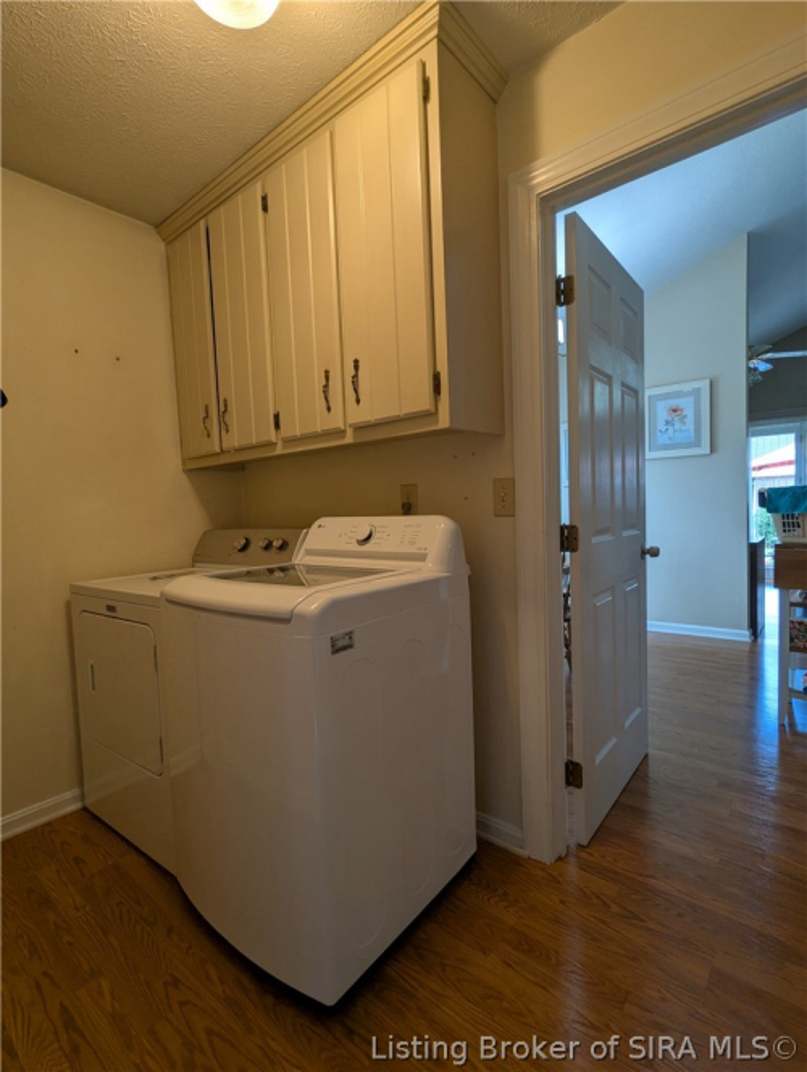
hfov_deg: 78.2
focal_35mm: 16
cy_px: 536
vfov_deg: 94.4
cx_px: 404
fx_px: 496
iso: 95
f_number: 2.2
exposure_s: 1/120
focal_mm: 2.35
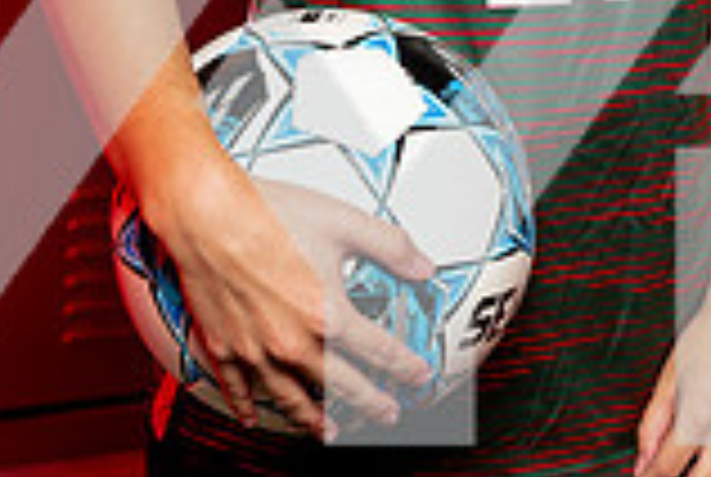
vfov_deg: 8.1
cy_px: -335
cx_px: 603
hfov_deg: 12.4
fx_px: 3265
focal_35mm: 165
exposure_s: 1/250
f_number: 4.5
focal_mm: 45
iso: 160
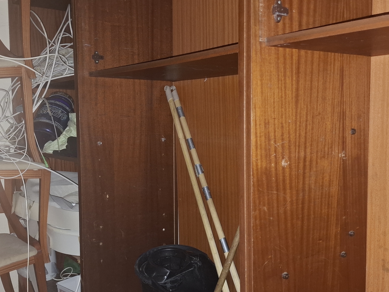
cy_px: 146
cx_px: 189
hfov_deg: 52.6
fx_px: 393
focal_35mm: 35
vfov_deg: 40.7
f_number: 1.8
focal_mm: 5.54
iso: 400
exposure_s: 1/30
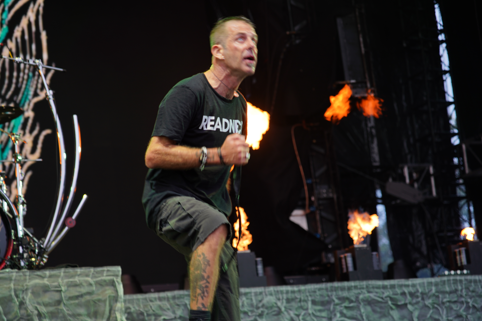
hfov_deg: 19.5
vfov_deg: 13.0
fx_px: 1406
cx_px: 241
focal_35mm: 105
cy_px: 160
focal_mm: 105
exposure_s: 1/80
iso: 200
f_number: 4
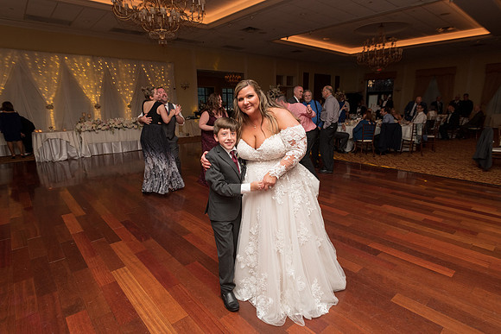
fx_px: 334
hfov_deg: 73.7
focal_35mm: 24
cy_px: 167
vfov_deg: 53.2
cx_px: 250
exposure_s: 1/125
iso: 640
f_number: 5.6
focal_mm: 24
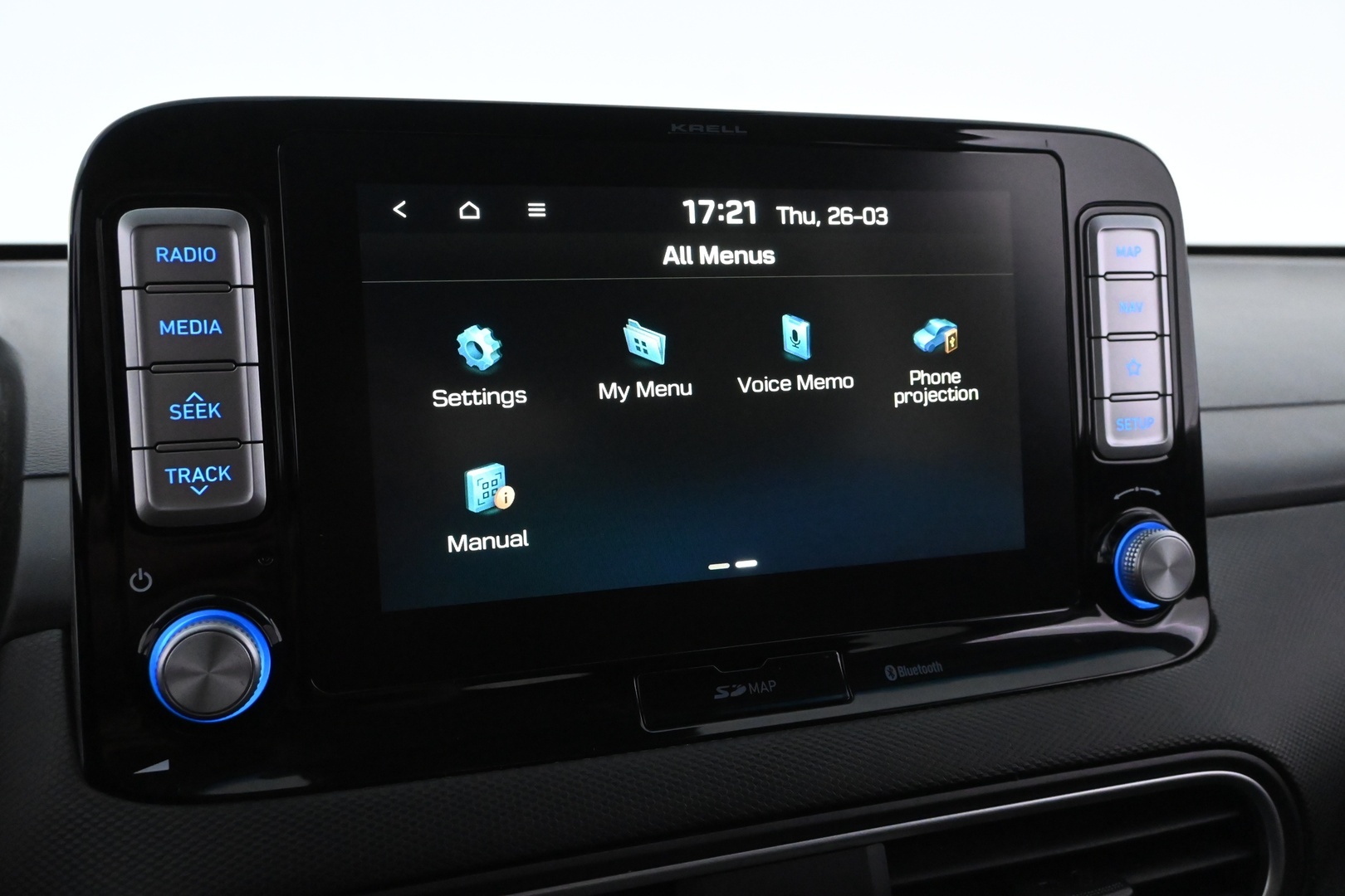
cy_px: 448
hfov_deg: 59.5
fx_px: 1177
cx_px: 672
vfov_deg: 41.7
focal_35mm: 32
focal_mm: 21
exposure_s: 1/60
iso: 6400
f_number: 5.6
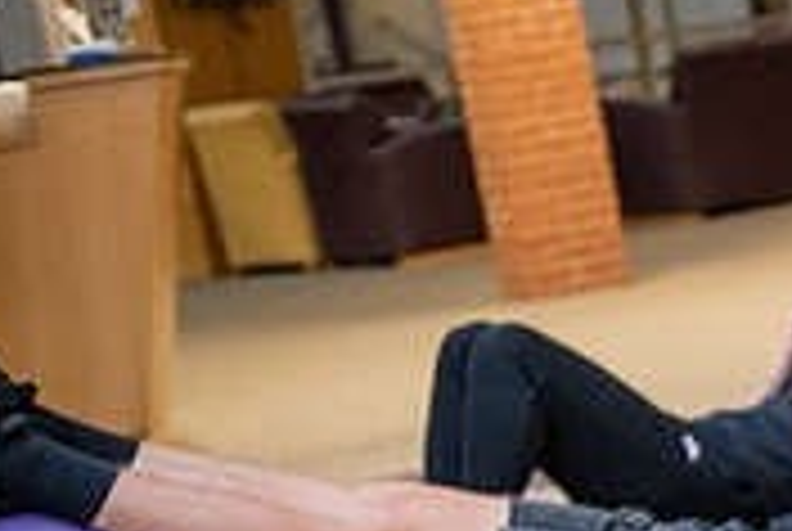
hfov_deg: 12.9
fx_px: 3261
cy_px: 592
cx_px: 1278
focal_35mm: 148
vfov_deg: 9.2
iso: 1600
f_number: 2.8
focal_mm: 45
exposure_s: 1/160
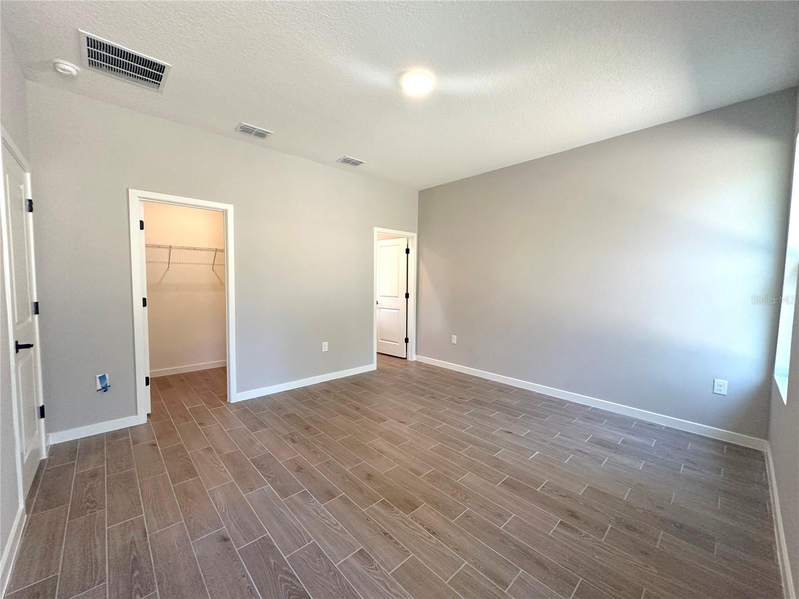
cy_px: 300
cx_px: 400
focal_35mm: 14
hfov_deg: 102.1
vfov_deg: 85.7
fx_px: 323
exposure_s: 1/120
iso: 250
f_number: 2.2
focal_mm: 2.22
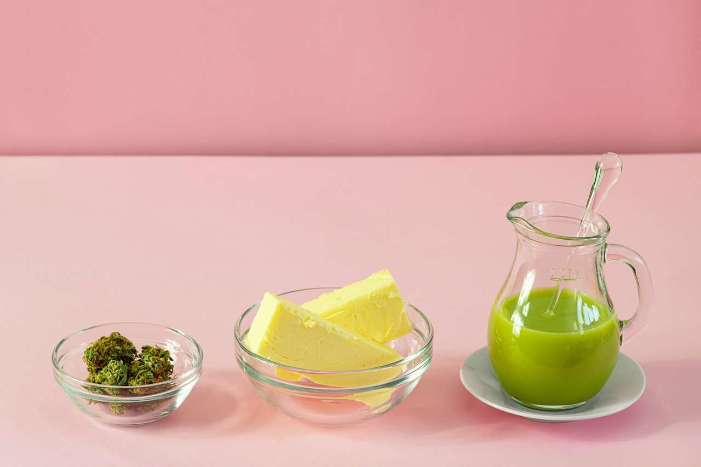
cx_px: 350
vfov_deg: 10.2
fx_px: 2628
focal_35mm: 135
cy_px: 234
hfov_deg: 15.2
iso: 100
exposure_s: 1/8
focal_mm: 90
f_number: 9
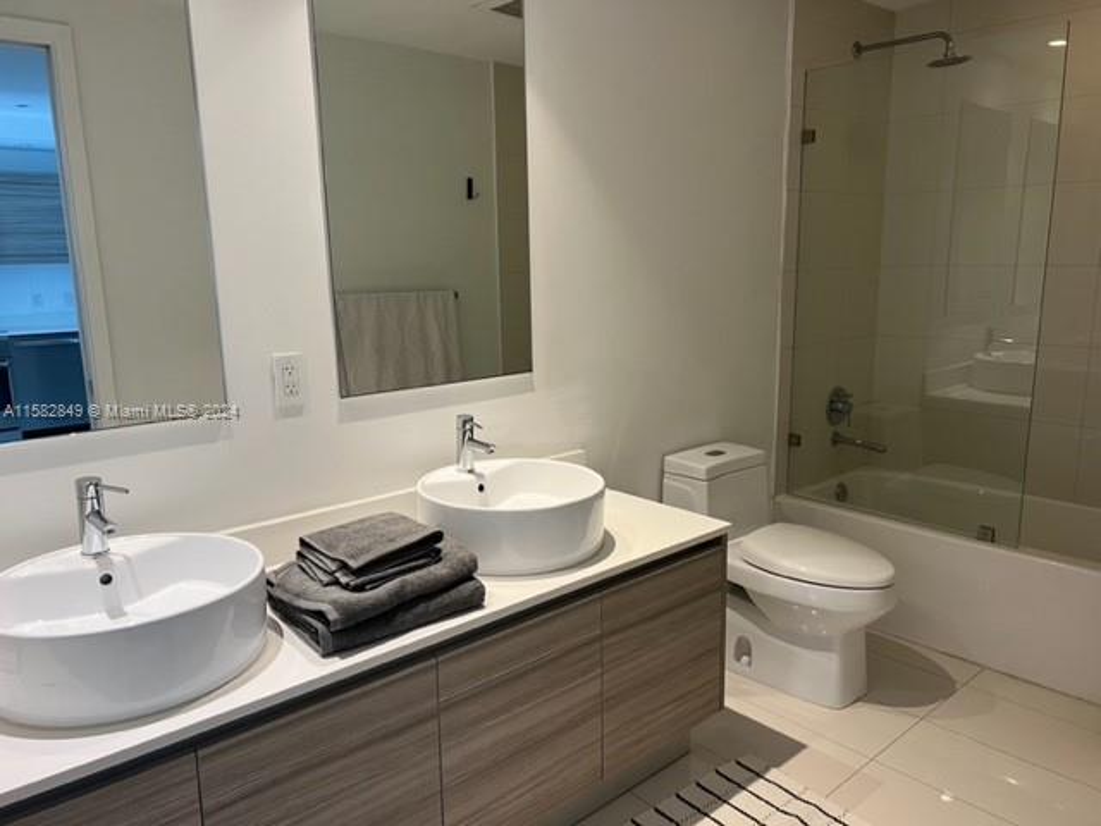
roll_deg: +1.3
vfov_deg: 53.1
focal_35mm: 26
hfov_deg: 67.3
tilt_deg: -10.8
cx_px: 550
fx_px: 827
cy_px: 413
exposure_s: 1/60
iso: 100
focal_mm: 5.7
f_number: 1.5
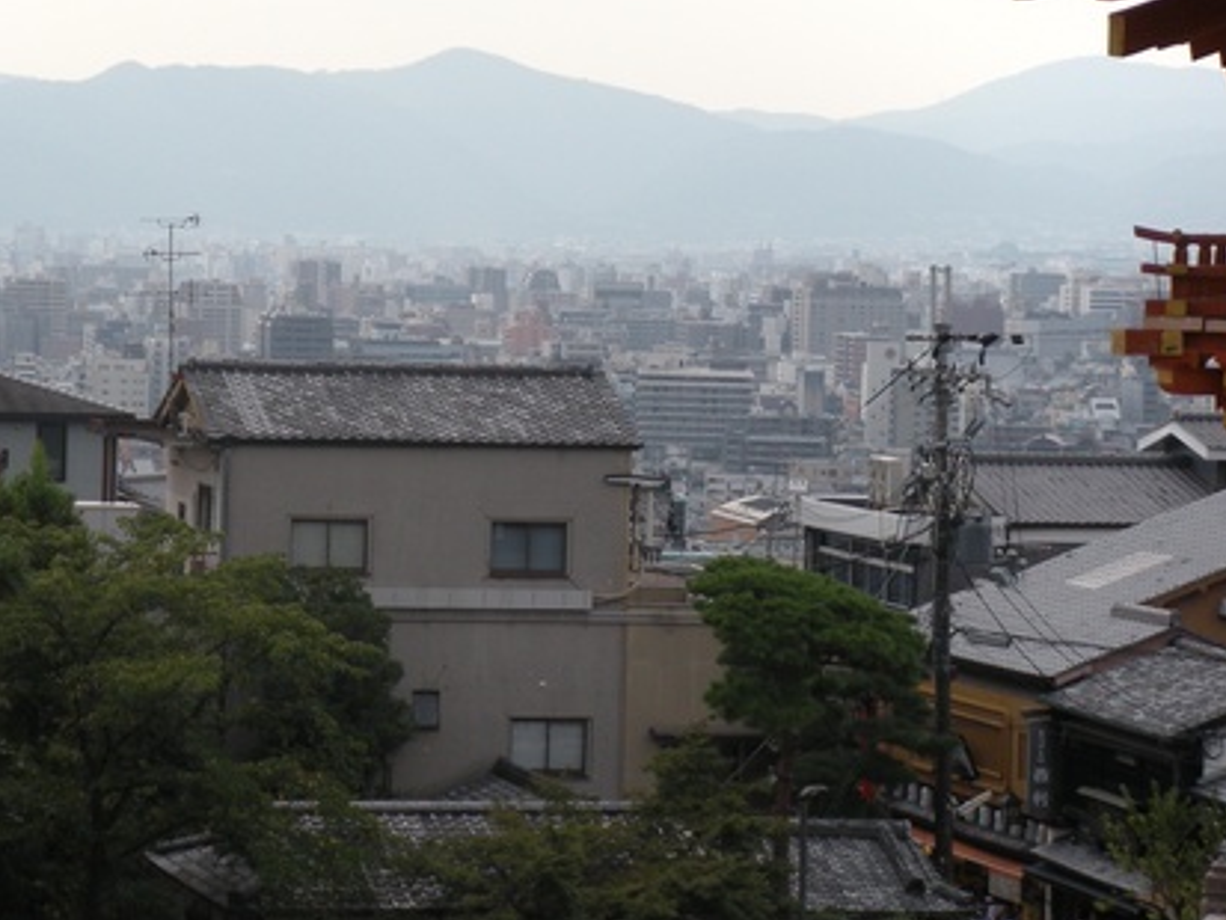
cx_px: 273
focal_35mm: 156
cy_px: 447
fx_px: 5527
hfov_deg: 12.6
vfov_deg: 9.5
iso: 64
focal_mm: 15.4
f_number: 4.7
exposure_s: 1/199
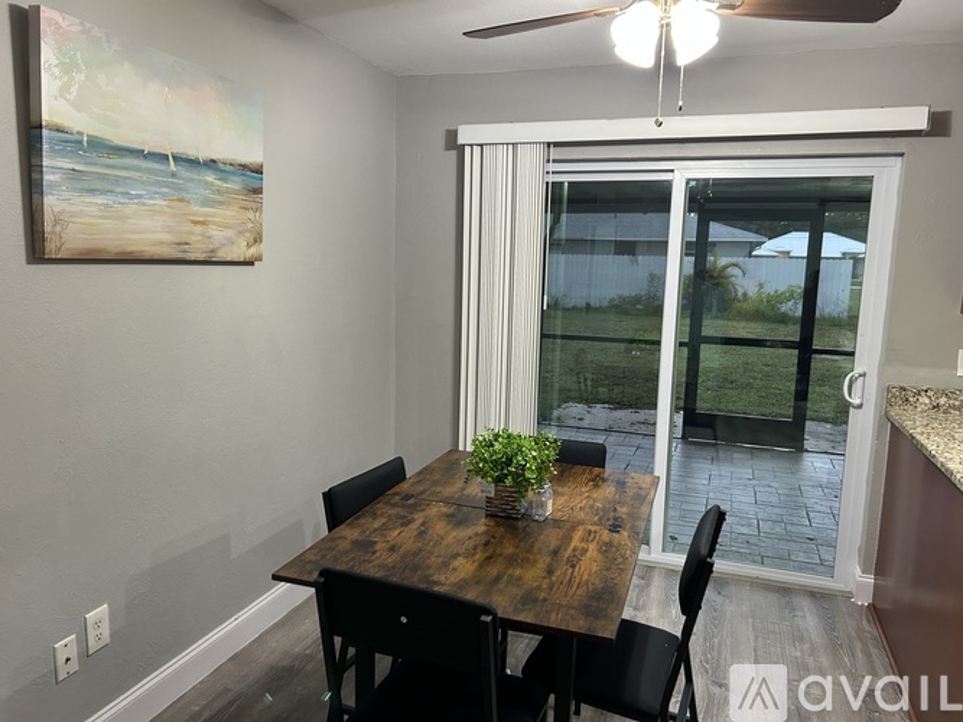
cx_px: 482
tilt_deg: -8.4
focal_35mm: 26
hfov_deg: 67.3
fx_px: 723
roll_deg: -1.0
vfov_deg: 53.0
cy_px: 361
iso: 200
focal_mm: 5.7
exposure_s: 1/60
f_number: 1.5
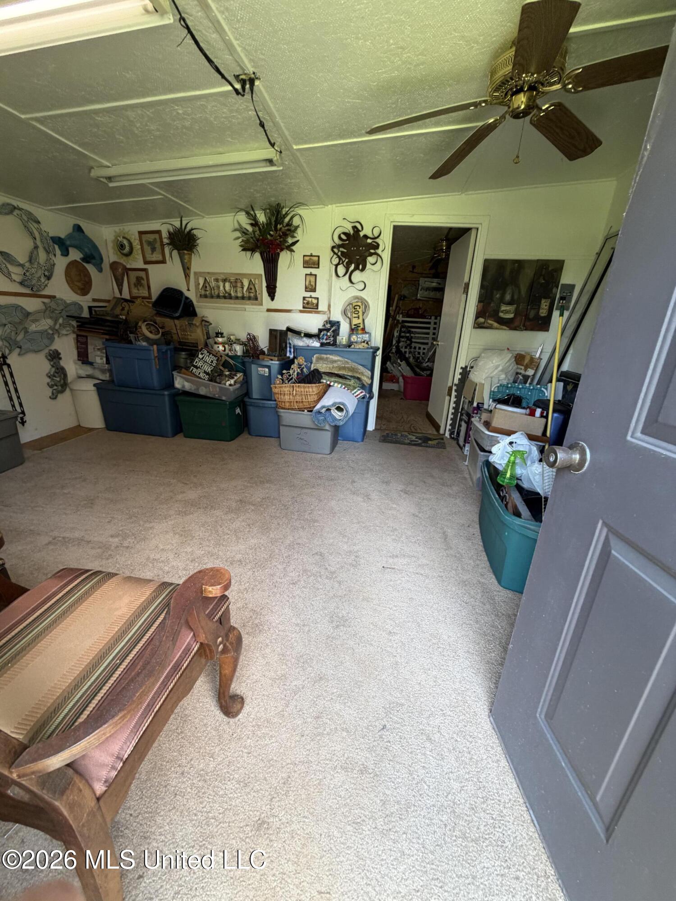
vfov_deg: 102.1
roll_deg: -4.9
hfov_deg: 85.7
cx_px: 338
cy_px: 450
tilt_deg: -20.2
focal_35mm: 14
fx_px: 365
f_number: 2.2
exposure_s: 1/120
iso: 200
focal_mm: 2.22
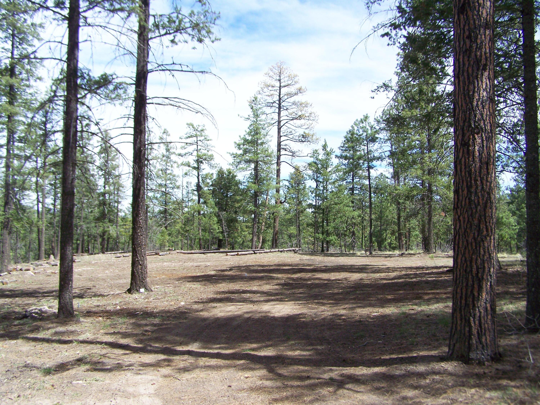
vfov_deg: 37.7
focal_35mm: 38
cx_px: 270
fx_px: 593
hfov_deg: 49.0
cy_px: 202
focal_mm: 6.3
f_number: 4
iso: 64
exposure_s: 1/320
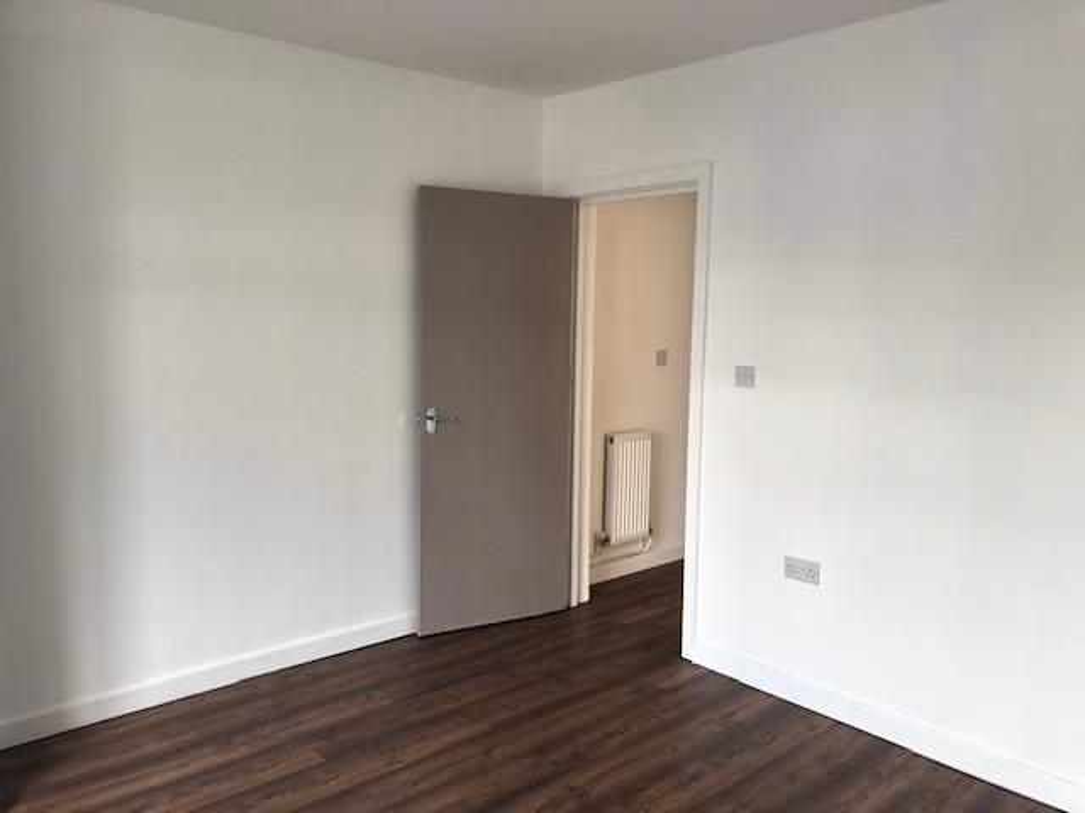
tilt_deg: -6.2
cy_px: 406
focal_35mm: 28
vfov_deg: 49.7
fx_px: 878
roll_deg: -0.7
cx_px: 542
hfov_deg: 63.4
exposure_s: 1/120
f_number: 1.8
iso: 50
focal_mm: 4
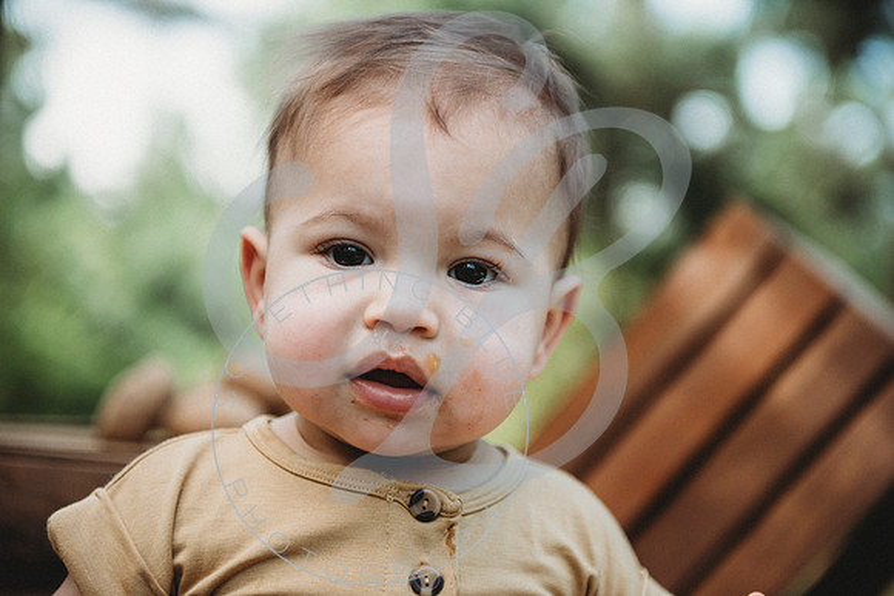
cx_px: 447
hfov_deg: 28.8
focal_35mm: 70
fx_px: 1739
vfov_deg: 19.5
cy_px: 298
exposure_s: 1/320
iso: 100
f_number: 2.8
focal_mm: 70
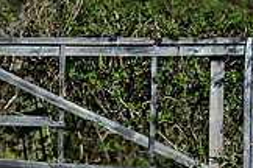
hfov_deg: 7.1
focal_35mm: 289
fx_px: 2031
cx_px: -39
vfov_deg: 4.7
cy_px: 271
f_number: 8
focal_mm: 26
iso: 200
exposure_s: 1/500
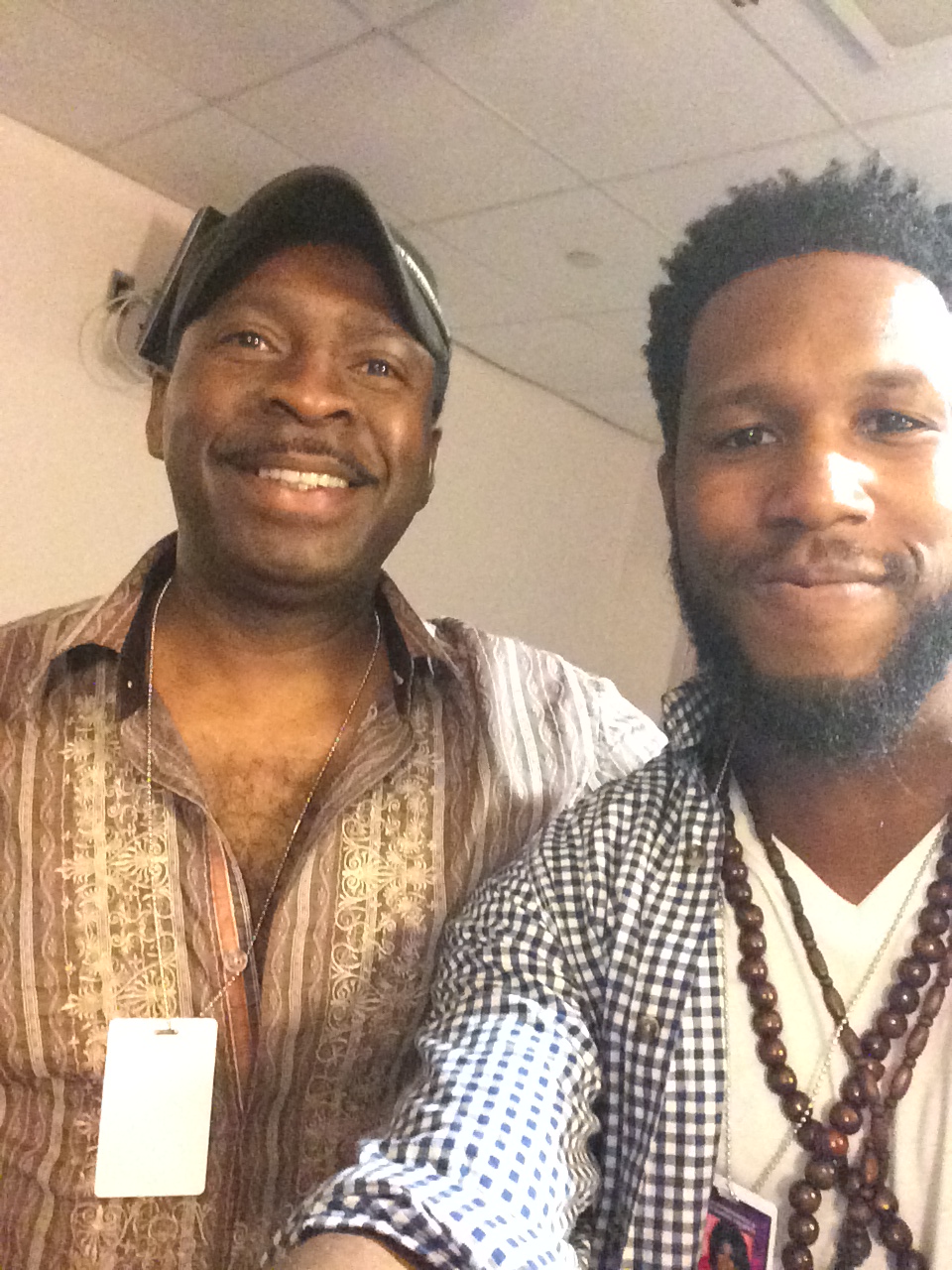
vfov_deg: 55.4
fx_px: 1210
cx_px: 476
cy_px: 635
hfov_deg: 42.9
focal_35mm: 33
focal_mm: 2.15
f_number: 2.4
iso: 1250
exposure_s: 1/15
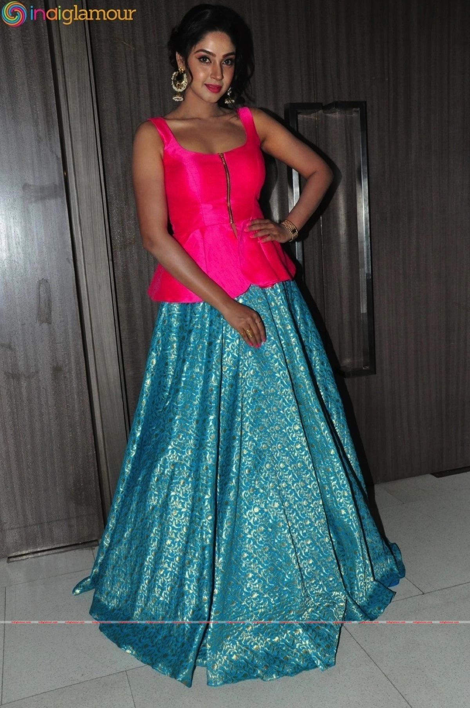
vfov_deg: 53.2
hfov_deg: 36.8
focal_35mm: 36
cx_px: 235
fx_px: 707
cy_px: 354
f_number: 8
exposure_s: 1/125
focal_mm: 24
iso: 1000
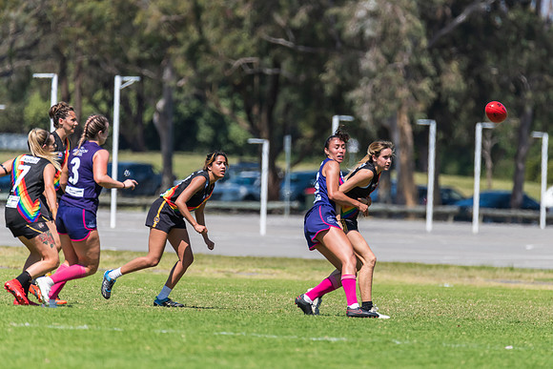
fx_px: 8801
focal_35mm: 573
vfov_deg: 2.4
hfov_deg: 3.6
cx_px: 317
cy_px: 158
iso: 800
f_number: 6.3
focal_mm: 500
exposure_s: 1/3200
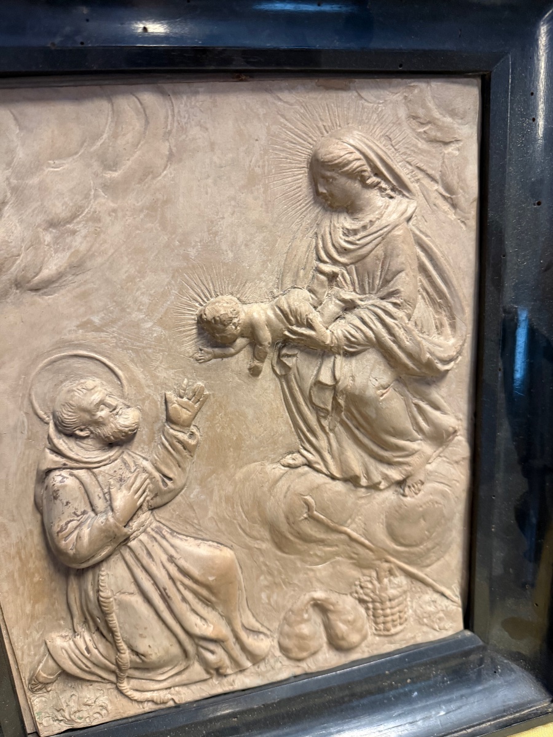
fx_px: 511
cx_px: 276
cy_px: 368
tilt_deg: -37.3
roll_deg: -4.6
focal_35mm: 24
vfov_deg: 71.6
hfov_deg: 56.8
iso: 400
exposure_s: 1/50
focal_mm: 6.76
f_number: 1.78
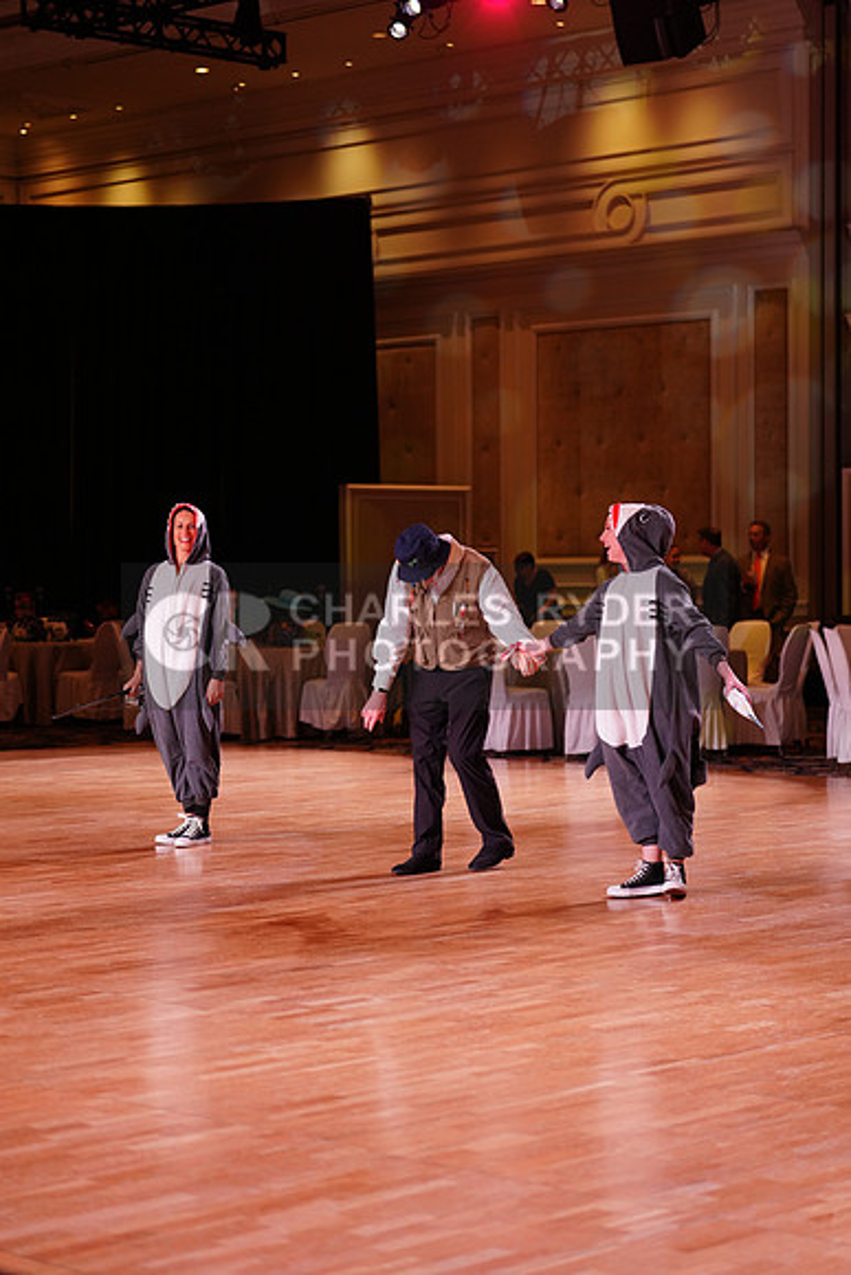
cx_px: 426
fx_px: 2658
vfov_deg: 27.0
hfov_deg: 18.2
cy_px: 638
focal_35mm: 75
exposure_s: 1/250
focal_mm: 75
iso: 800
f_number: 2.8
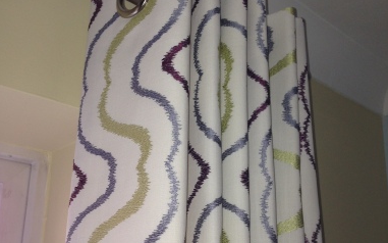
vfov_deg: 27.3
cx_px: 193
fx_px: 497
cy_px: 157
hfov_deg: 42.7
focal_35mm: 47
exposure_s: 1/36
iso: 50
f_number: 2.4
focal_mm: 4.12
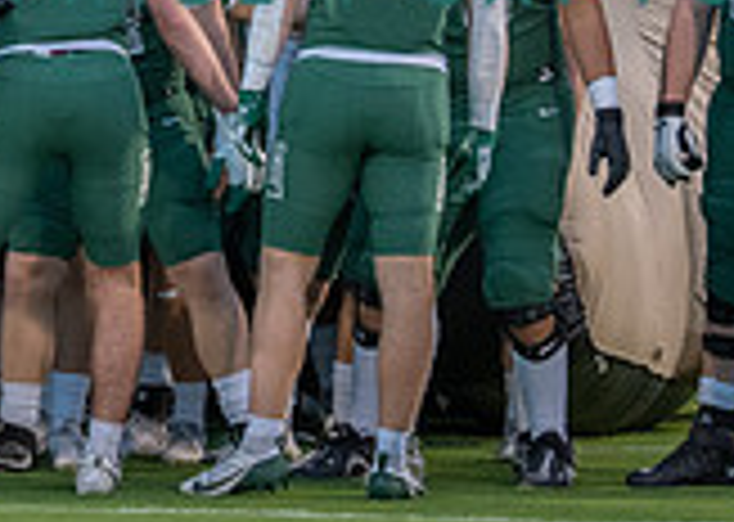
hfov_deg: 5.9
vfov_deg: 4.3
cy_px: 53
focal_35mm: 336
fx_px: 6996
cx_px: -329
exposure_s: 1/1000
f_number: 2.8
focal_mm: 70
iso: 2000
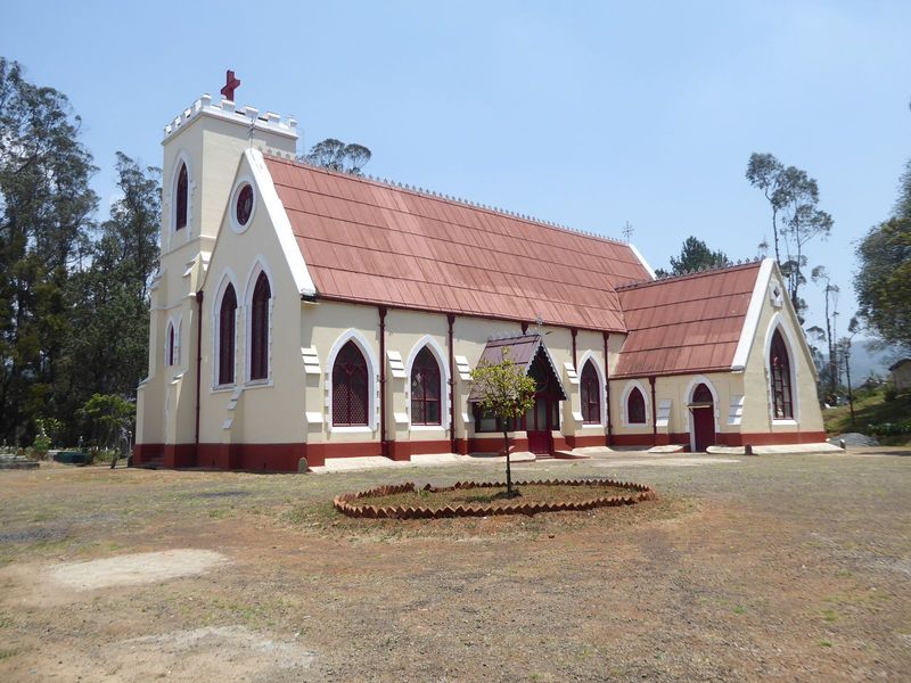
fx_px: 763
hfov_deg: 61.7
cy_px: 342
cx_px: 456
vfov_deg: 48.2
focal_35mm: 29
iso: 80
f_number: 3.5
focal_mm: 5
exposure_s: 1/640
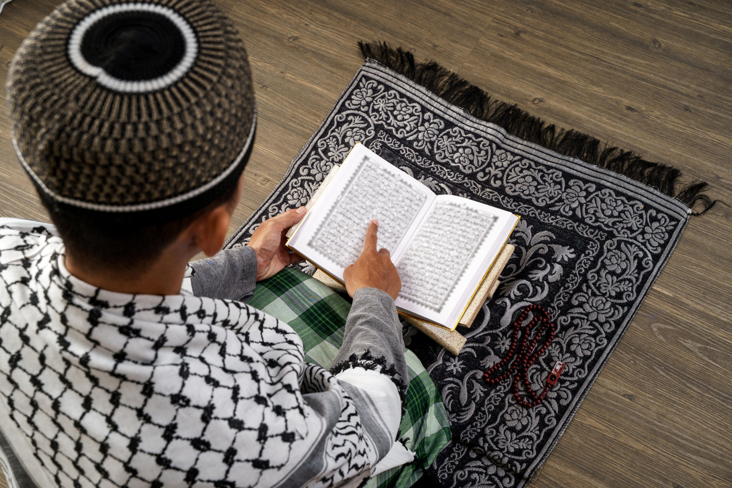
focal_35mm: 46
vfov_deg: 29.2
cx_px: 366
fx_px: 935
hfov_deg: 42.7
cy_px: 244
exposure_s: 1/125
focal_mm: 46
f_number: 8
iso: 400
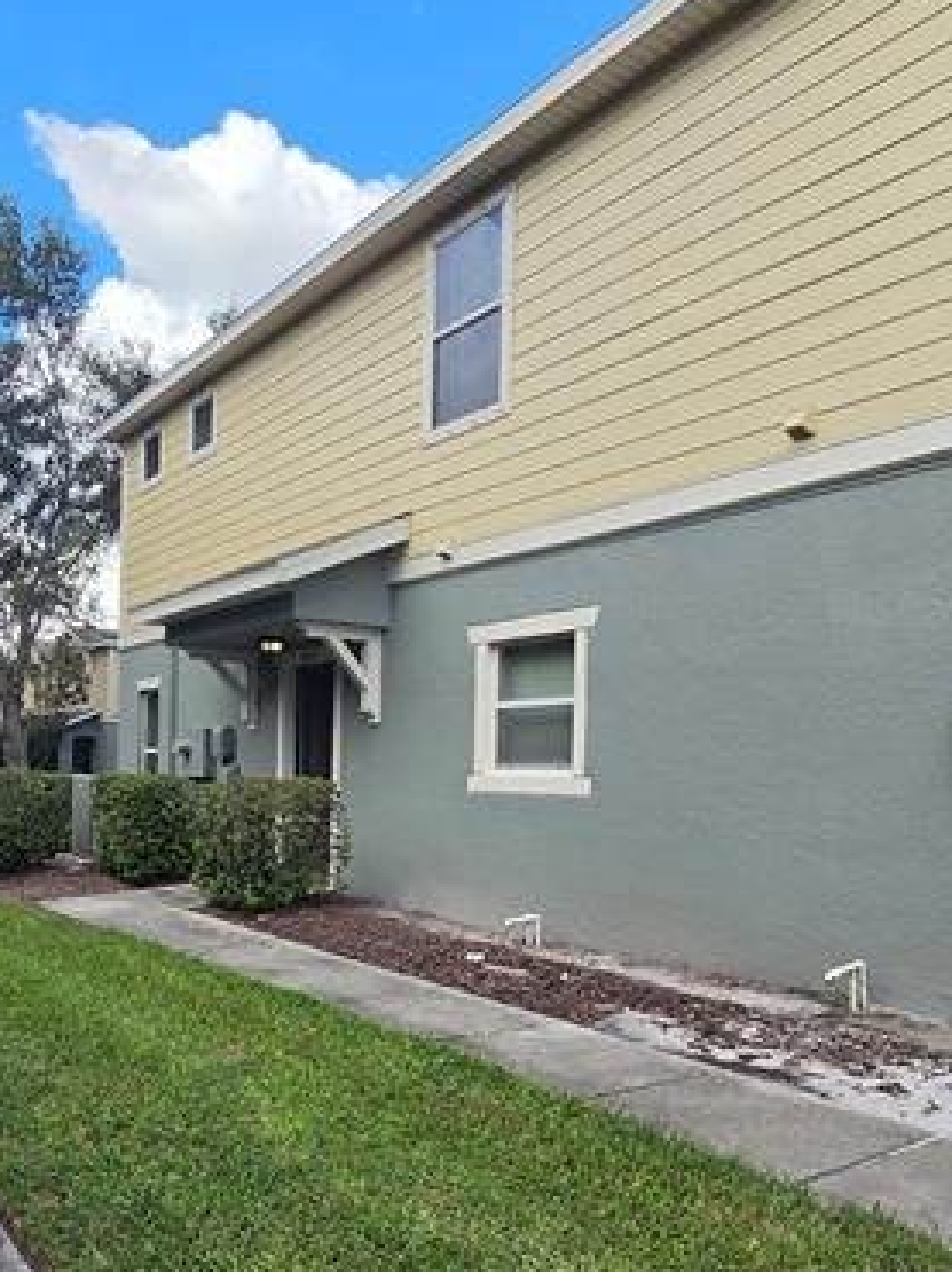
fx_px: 991
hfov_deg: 50.2
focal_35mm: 27
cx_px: 299
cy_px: 784
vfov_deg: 64.5
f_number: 2.2
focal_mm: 2.2
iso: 100
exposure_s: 1/2259
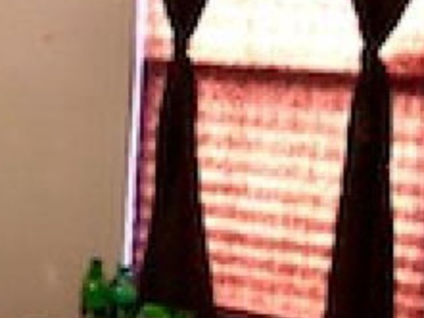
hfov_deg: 21.0
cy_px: 34
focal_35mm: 81
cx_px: -182
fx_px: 993
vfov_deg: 18.0
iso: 100
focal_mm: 3.99
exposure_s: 1/13
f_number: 1.8
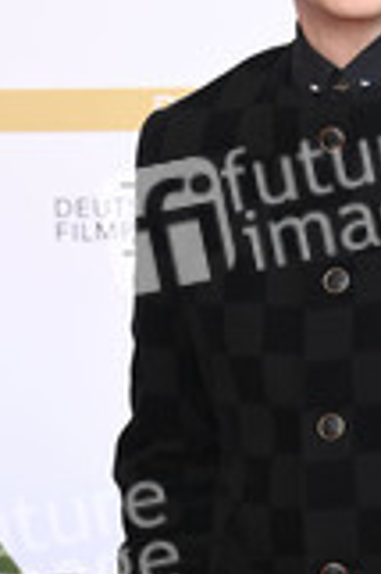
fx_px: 4422
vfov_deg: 7.4
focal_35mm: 278
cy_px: 389
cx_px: 385
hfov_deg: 4.9
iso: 500
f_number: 5.6
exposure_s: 1/250
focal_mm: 112
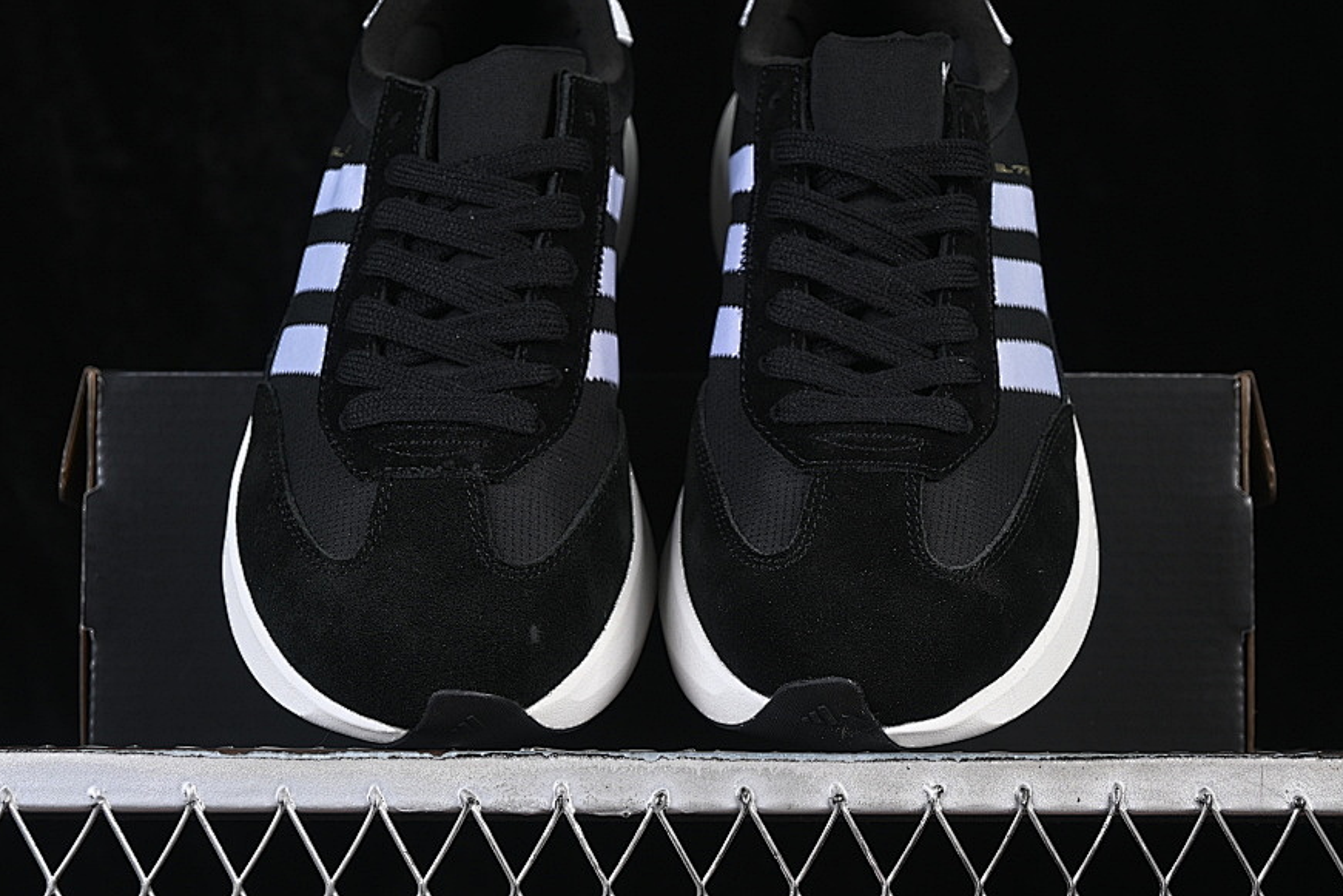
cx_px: 660
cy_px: 406
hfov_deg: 21.9
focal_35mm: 93
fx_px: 3470
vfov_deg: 14.7
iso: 160
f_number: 6.3
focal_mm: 50
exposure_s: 1/60
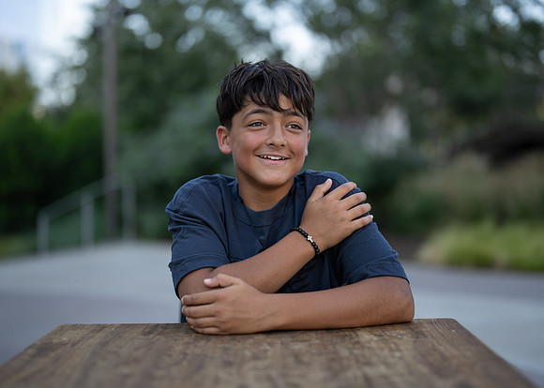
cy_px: 194
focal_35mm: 54
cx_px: 276
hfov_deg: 36.2
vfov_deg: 26.3
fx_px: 831
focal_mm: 50
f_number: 1.2
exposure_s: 1/1000
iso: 100
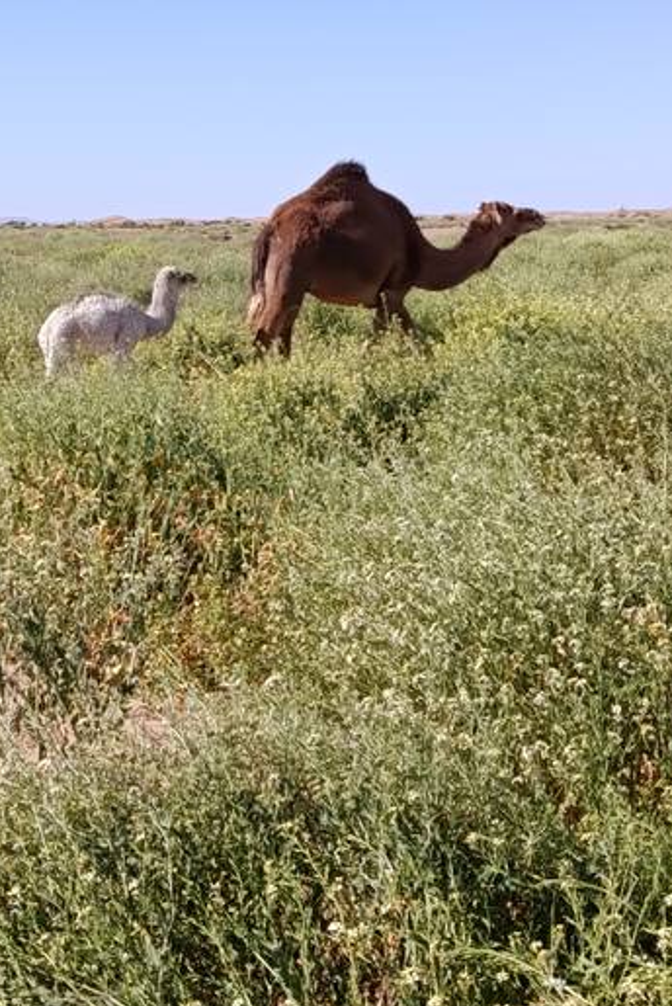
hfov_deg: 21.9
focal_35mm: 62
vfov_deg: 32.3
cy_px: 404
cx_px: 295
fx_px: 1734
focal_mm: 5.24
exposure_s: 1/555
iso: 50
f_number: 1.7
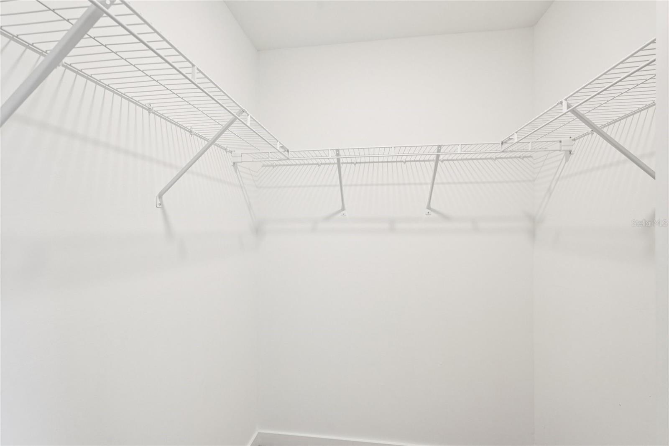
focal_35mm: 16
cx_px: 334
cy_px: 223
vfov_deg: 73.7
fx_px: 297
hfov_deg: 96.7
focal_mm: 16
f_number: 8
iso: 400
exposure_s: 1/20
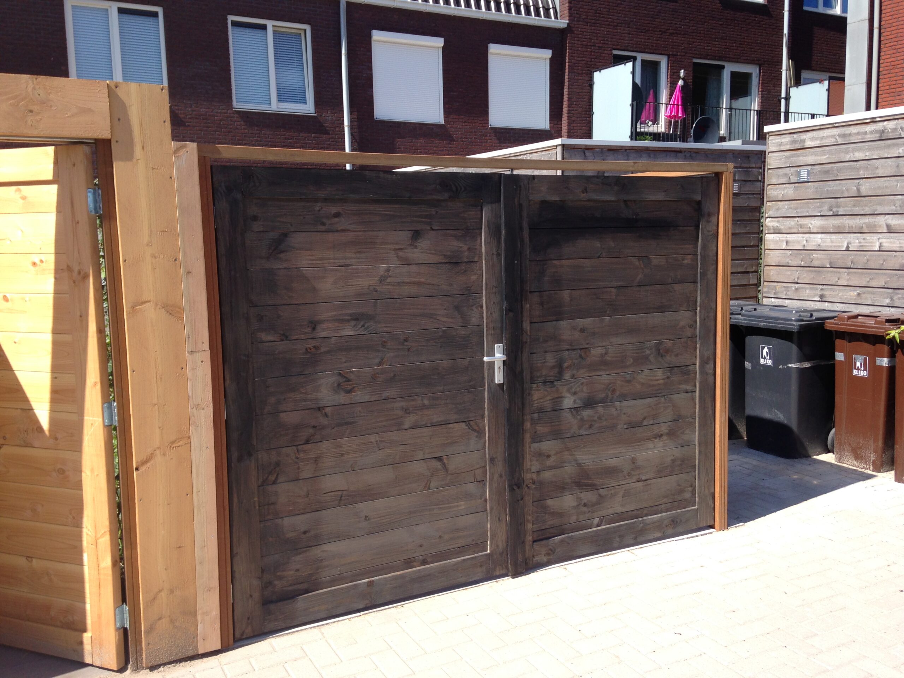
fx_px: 862
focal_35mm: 33
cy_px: 339
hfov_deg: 55.4
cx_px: 452
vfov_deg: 42.9
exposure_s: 1/861
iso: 50
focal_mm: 4.12
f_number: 2.4
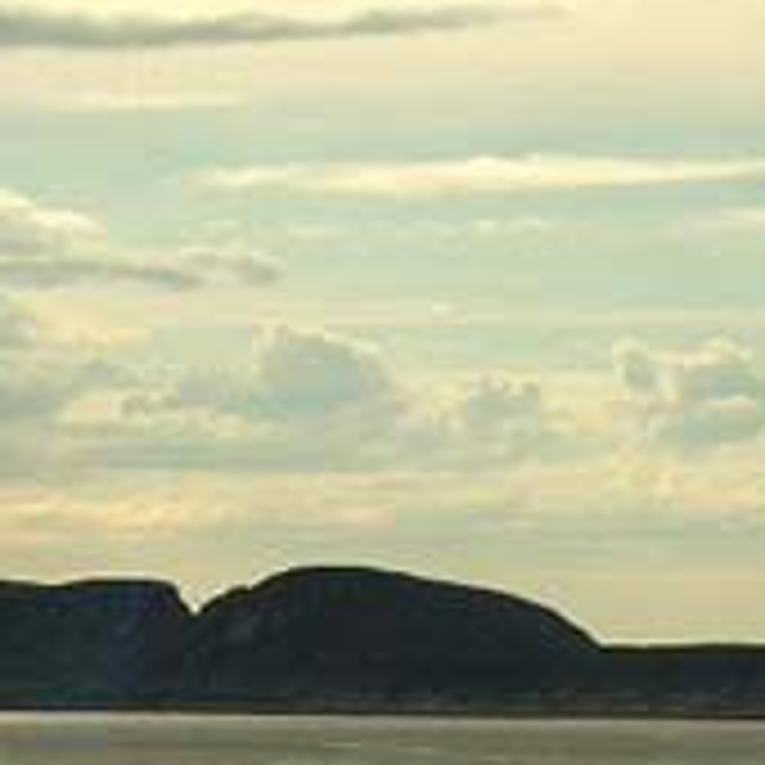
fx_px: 5151
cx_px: -32
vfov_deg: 8.5
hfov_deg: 8.4
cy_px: 585
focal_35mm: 206
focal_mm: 14.6
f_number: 7
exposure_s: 1/1250
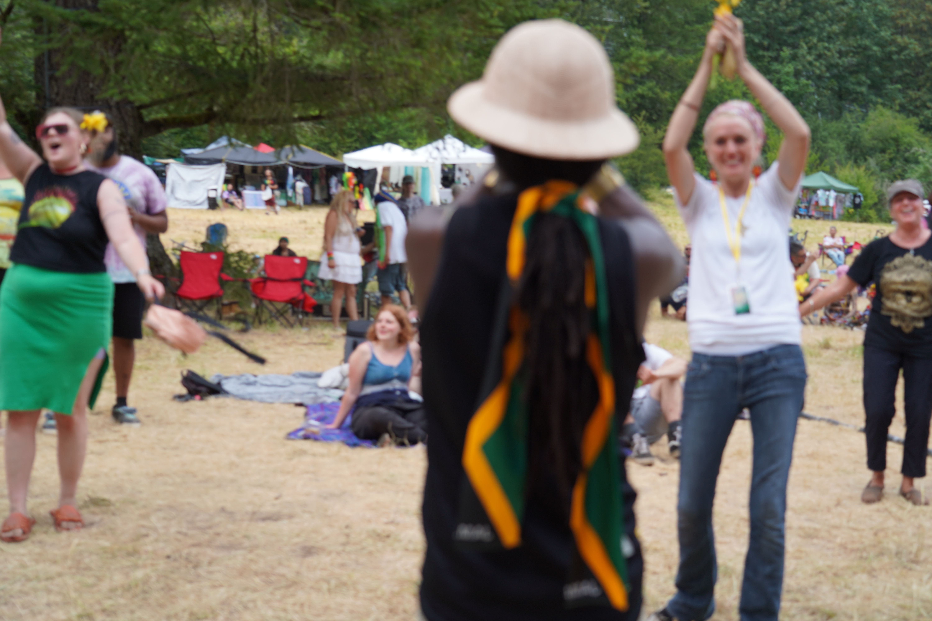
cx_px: 466
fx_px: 1217
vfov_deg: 28.6
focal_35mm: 47
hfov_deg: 41.9
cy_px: 310
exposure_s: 1/160
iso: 160
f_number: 4
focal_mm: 47
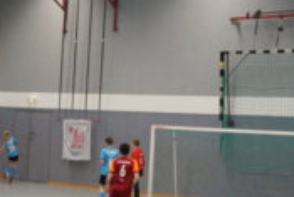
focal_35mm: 106
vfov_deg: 12.8
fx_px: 868
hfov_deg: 18.9
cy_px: 172
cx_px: 34
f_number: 11
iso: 3200
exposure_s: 1/50
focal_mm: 31
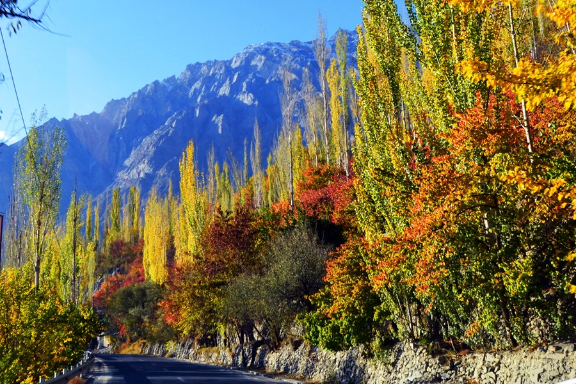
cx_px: 288
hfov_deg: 57.2
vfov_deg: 40.0
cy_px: 192
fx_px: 528
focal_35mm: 33
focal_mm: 22
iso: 400
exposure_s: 1/250
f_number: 10
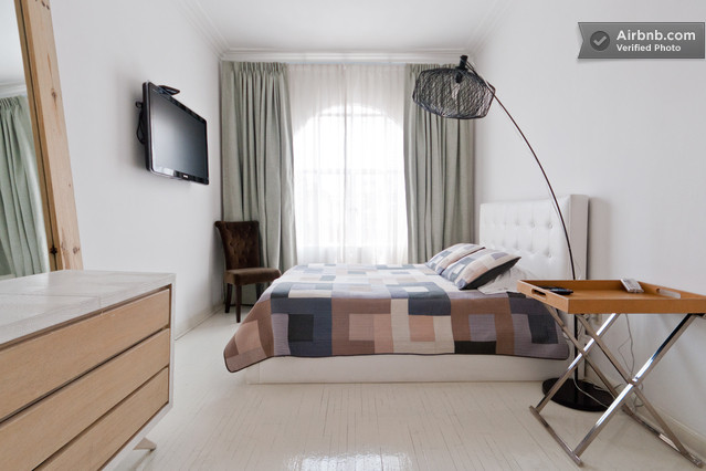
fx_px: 353
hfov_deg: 90.0
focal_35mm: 18
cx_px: 353
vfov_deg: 67.4
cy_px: 236
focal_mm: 12
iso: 250
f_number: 4.5
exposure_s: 1/100
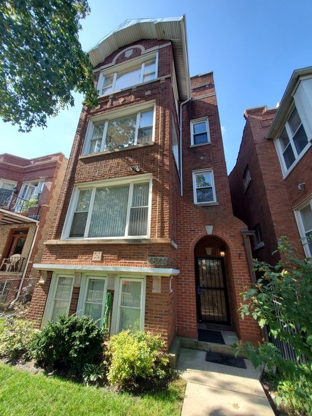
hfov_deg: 89.9
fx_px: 156
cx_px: 156
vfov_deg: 106.2
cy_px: 208
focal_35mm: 13
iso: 50
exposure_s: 1/336
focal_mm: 1.8
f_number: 2.2
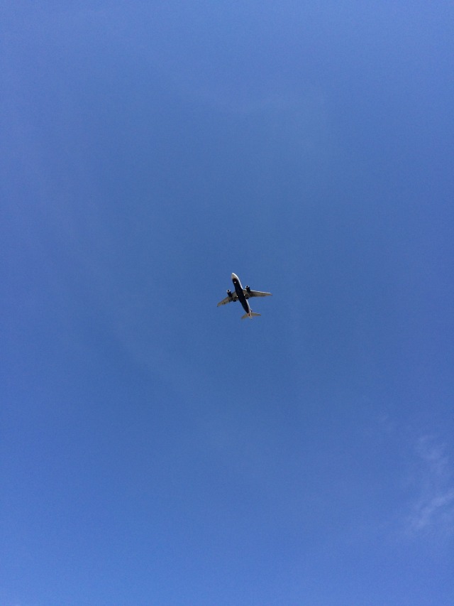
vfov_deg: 61.7
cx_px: 227
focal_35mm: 29
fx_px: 507
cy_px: 303
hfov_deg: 48.2
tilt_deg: +56.4
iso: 32
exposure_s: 1/2160
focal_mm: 4.15
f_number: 2.2
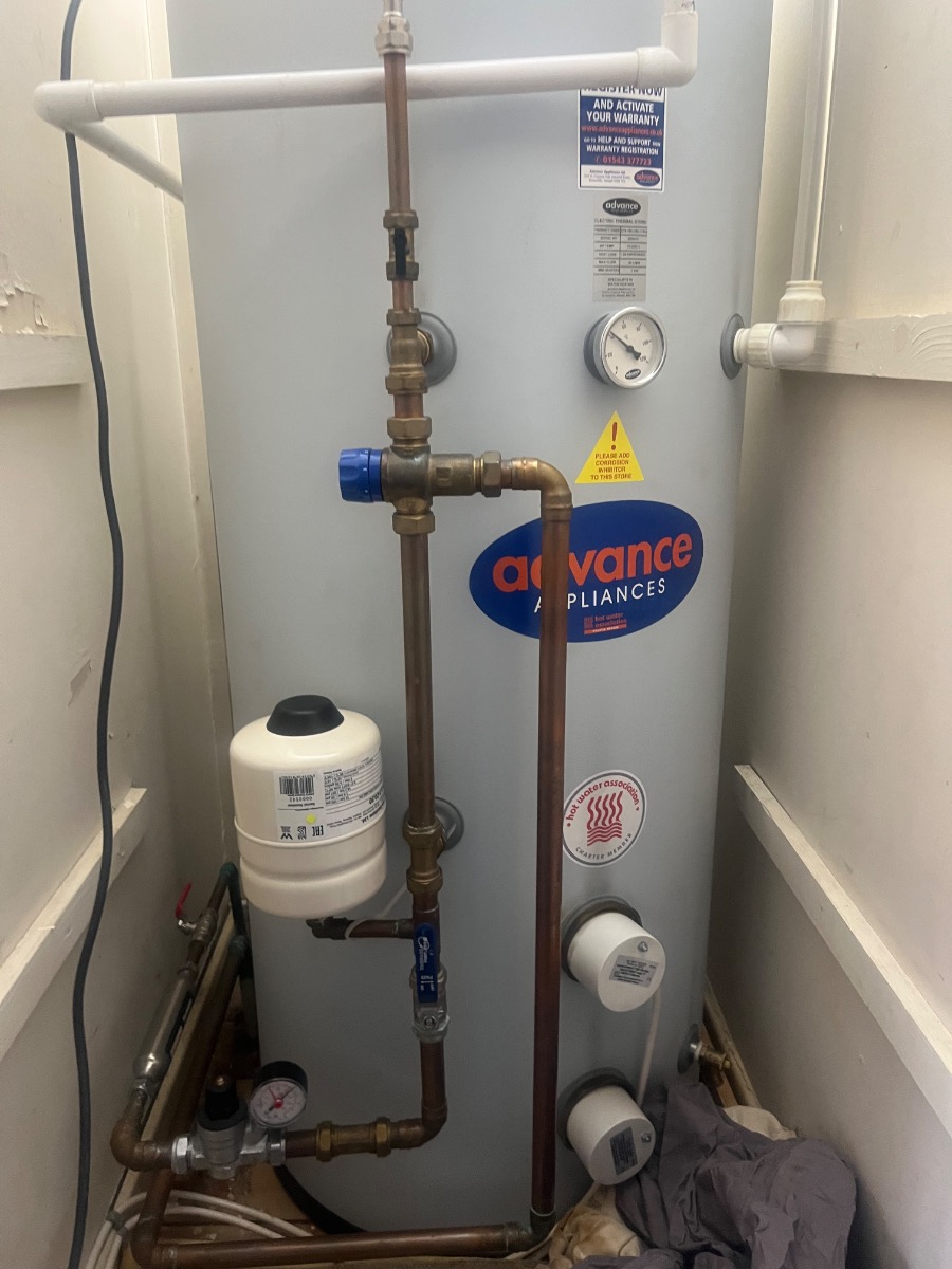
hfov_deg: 53.1
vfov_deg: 67.3
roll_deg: +1.9
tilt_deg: -13.8
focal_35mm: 26
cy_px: 634
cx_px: 476
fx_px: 953
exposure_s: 1/50
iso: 400
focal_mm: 5.7
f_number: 1.5
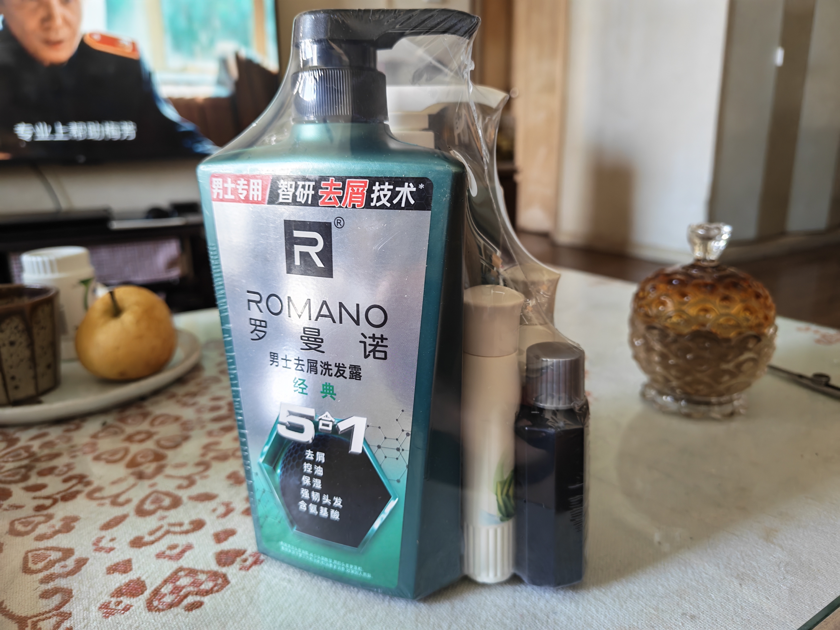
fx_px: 582
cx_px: 420
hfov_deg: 71.6
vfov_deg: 56.8
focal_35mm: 24
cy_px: 315
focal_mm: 6.12
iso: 640
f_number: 1.9
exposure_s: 1/50
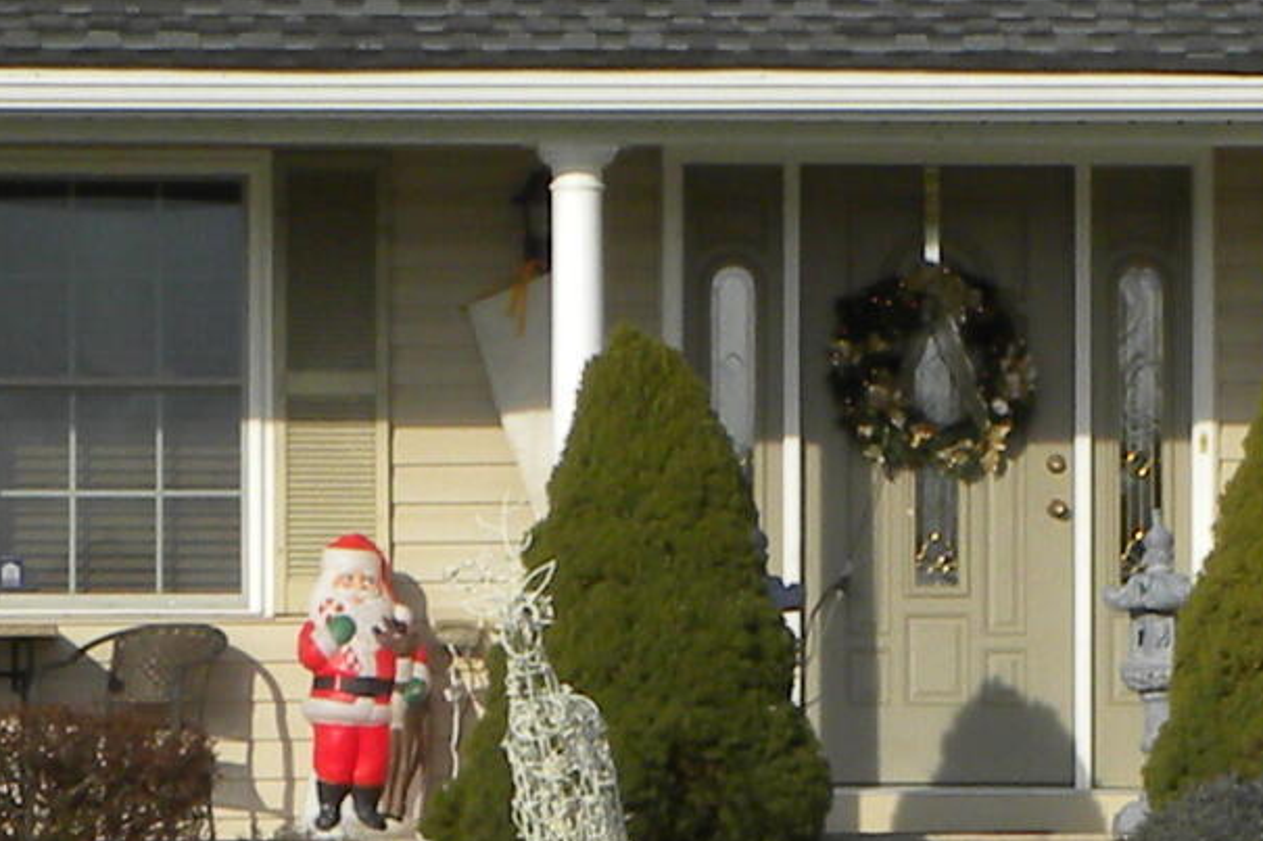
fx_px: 17185
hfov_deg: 4.2
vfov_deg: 2.8
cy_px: 595
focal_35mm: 490
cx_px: 1353
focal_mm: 16.9
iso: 64
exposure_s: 1/346
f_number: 5.6
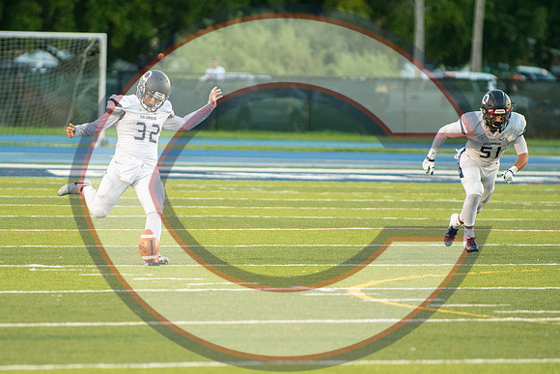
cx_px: 218
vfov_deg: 3.8
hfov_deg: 5.6
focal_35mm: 367
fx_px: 5703
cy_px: 228
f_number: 2.8
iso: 4000
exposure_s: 1/1600
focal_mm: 200
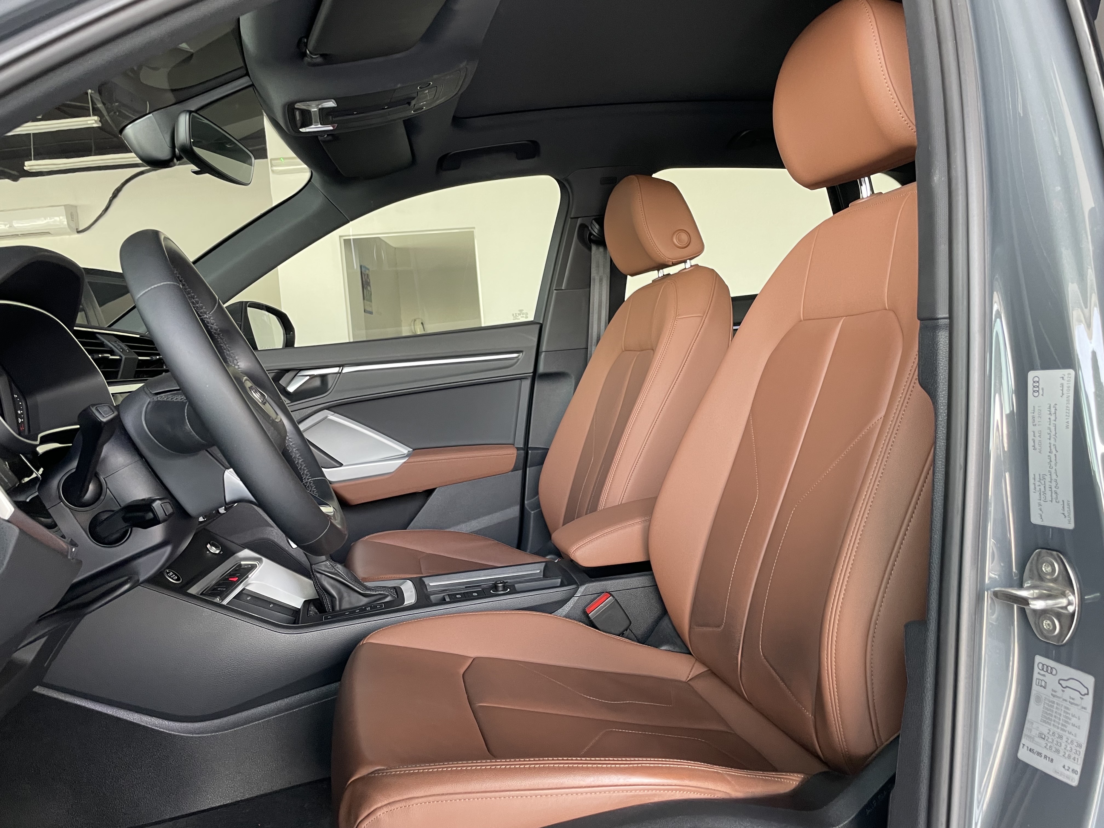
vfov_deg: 53.1
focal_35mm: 26
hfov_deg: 67.3
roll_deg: +4.2
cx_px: 552
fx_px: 829
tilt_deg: -4.1
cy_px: 414
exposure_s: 1/60
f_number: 1.6
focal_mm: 4.2
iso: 125
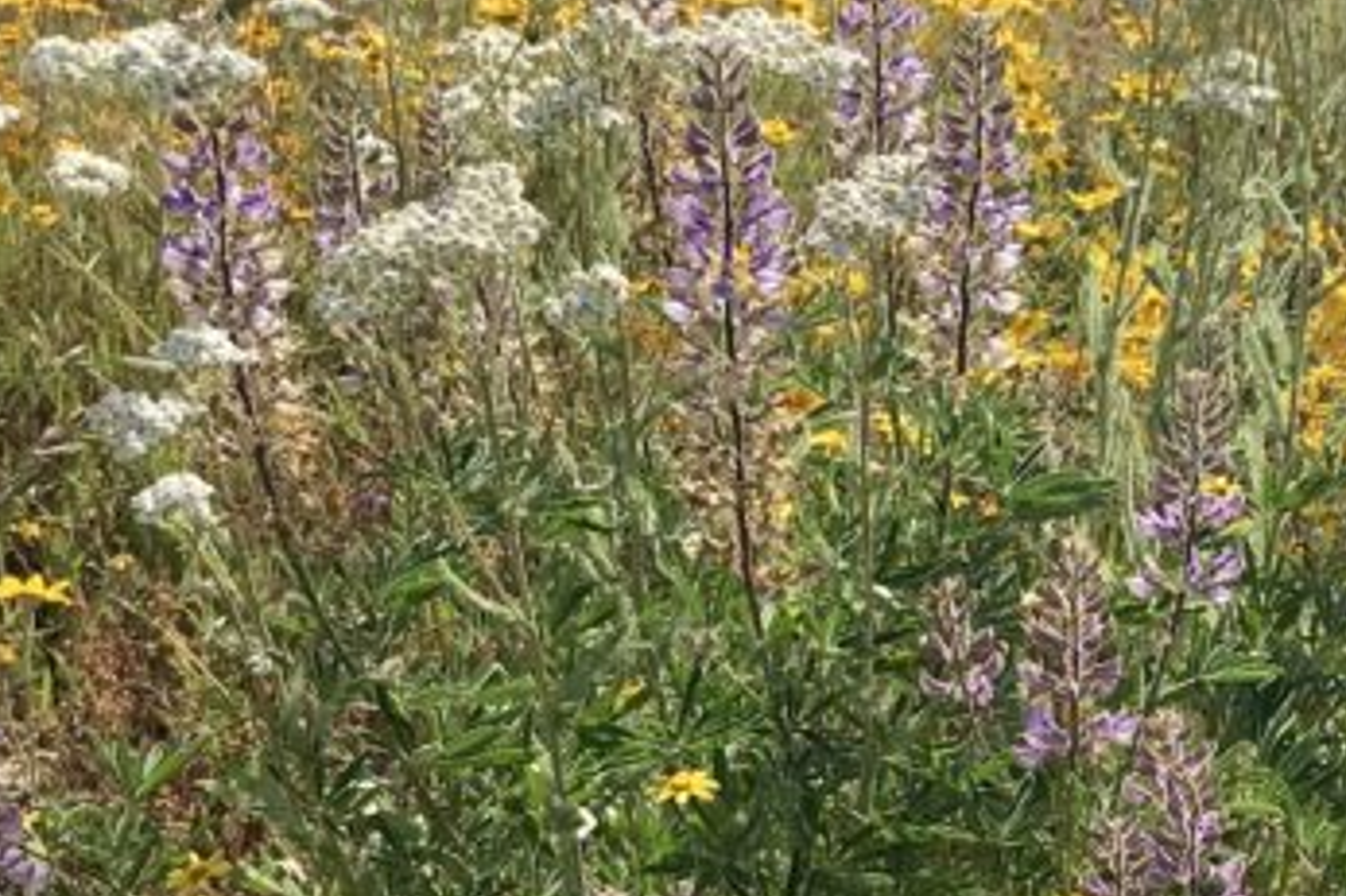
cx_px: 1447
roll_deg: +0.4
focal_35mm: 86
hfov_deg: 22.4
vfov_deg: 15.8
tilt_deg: -18.1
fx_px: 3214
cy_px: 617
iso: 20
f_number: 1.8
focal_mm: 3.99
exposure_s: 1/1808
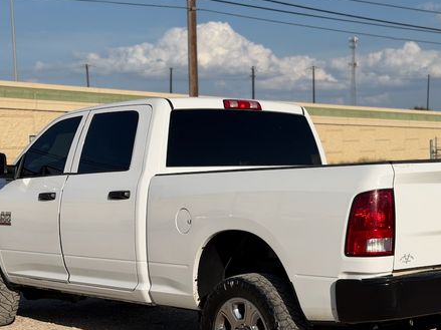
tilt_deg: -6.7
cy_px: 235
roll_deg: +1.0
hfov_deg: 27.7
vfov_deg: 20.9
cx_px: 257
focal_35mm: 70
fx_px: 892
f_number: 1.78
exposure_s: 1/9901
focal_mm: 6.76
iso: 64
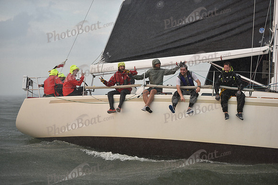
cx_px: 139
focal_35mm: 85
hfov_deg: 23.9
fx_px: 657
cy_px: 92
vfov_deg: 16.1
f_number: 2.8
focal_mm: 85
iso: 400
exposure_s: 1/500
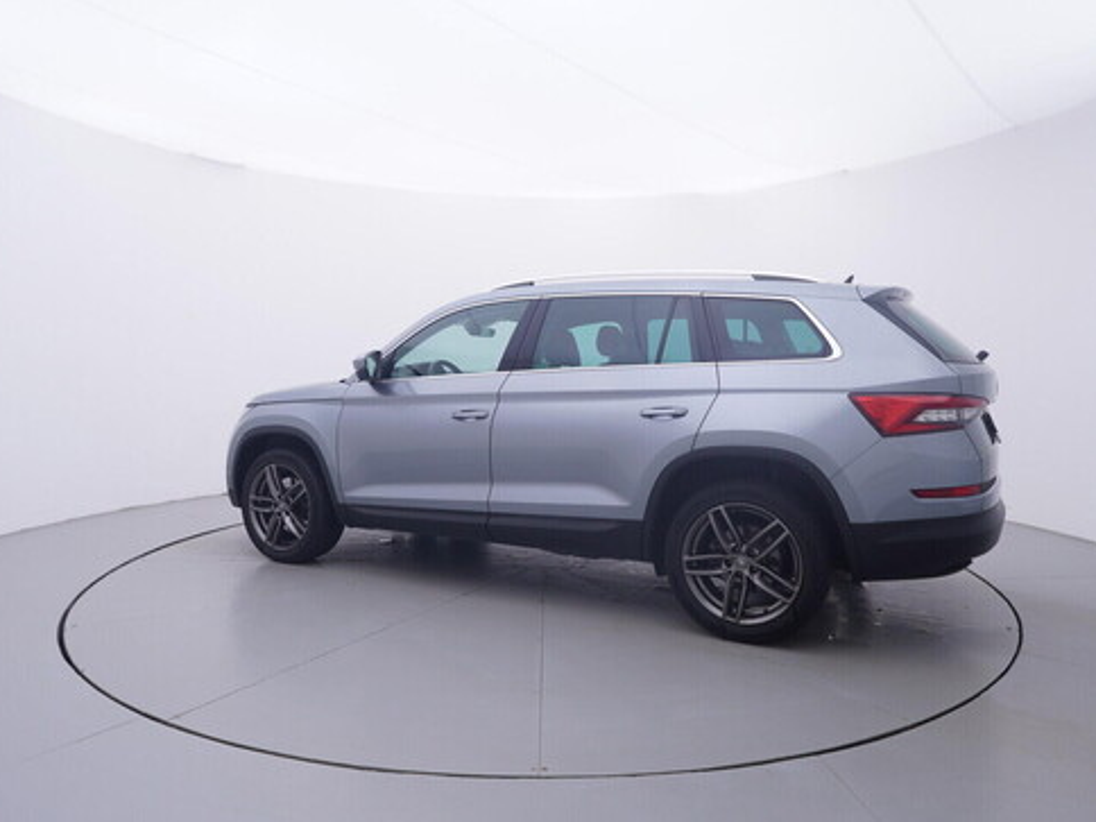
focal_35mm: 25
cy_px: 409
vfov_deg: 55.7
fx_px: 777
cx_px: 551
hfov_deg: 70.4
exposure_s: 1/80
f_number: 5
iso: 200
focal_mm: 15
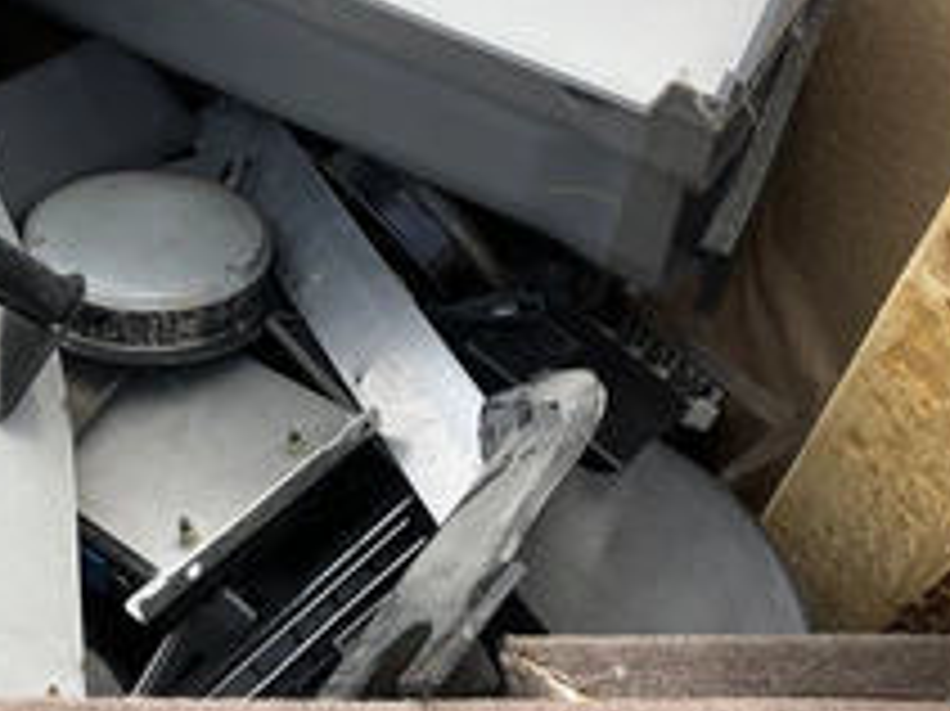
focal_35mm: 55
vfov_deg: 26.5
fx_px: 1509
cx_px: 225
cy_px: 374
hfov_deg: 34.2
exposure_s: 1/944
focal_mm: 3
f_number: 1.8
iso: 25
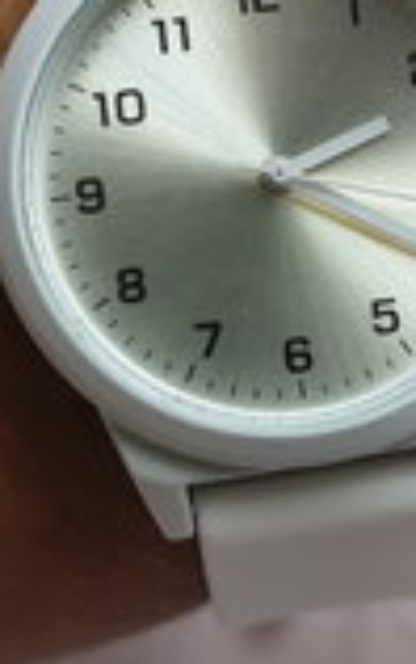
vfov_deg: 24.0
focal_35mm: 86
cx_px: 353
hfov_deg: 15.1
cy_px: 246
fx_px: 1557
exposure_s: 1/130
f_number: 1.8
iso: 100
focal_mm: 5.56
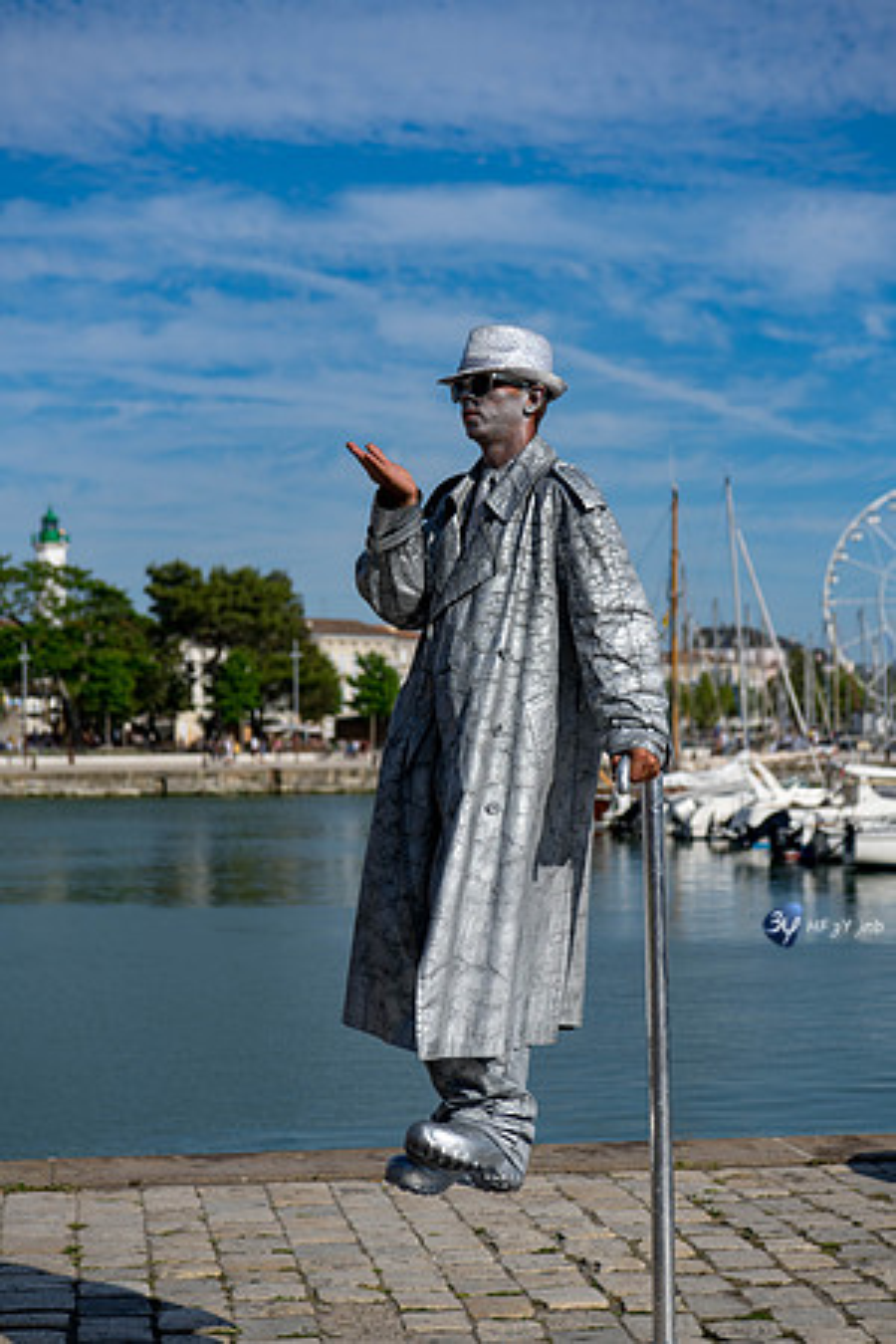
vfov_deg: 28.8
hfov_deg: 19.5
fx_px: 2613
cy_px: 672
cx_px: 448
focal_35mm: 70
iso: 64
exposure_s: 1/500
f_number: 5.6
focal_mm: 70
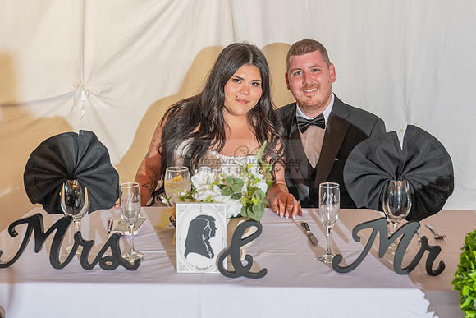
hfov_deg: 34.7
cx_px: 263
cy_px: 142
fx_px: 761
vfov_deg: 23.6
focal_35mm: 58
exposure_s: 1/200
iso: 800
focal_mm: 40
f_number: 4
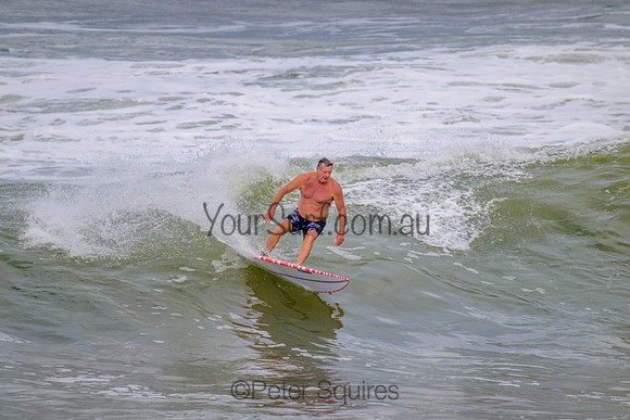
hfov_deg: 2.6
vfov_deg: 1.7
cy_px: 210
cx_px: 315
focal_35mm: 800
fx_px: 14003
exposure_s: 1/2000
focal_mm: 800
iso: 640
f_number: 11
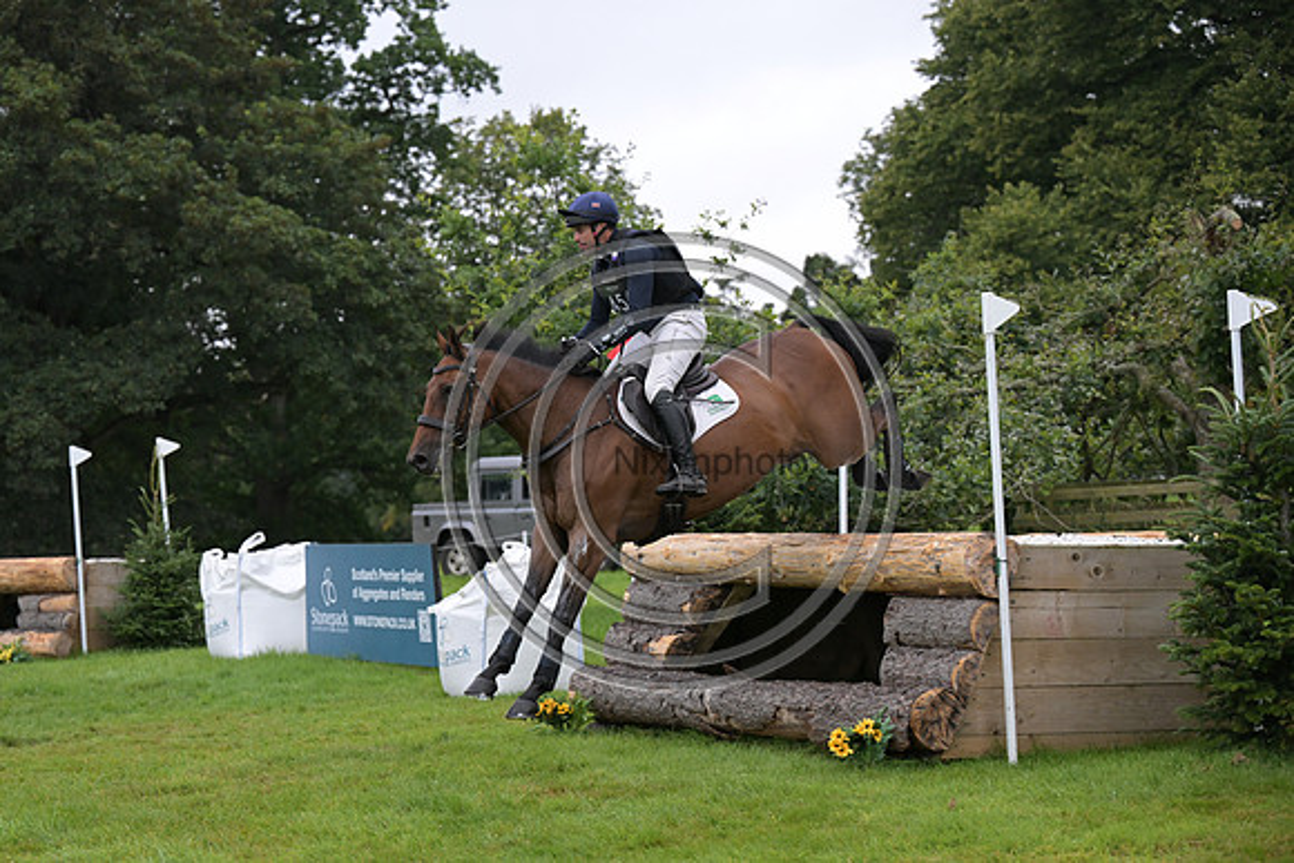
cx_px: 647
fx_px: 2984
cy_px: 432
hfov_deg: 24.5
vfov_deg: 16.5
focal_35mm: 83
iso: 2000
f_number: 3.5
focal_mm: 83
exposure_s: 1/1250
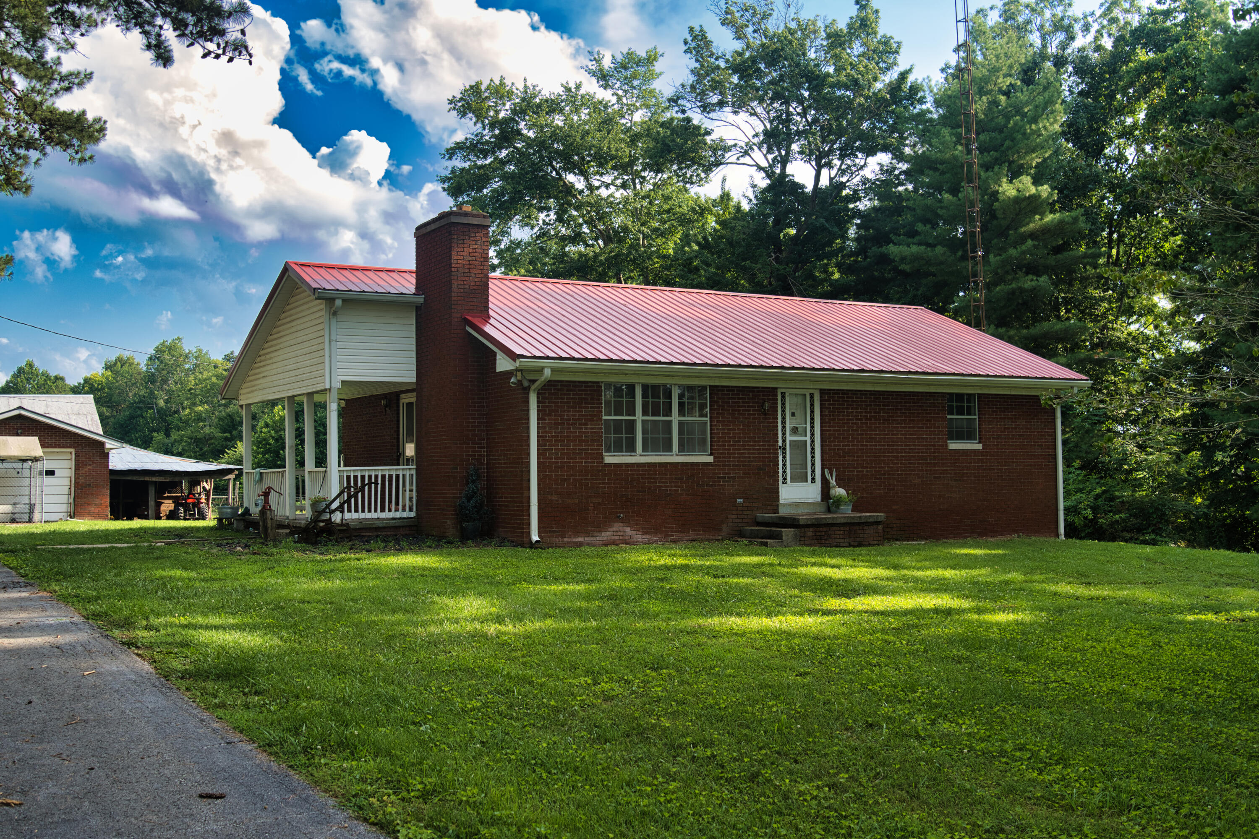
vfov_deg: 35.9
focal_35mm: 37
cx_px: 630
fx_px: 1294
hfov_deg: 51.9
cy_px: 420
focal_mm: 37
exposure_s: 1/160
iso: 100
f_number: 5
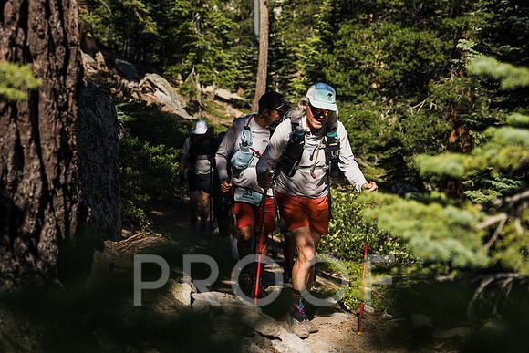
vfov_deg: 22.3
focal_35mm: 61
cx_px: 264
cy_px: 176
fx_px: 897
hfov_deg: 32.9
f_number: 4.5
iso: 100
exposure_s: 1/2000
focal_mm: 61
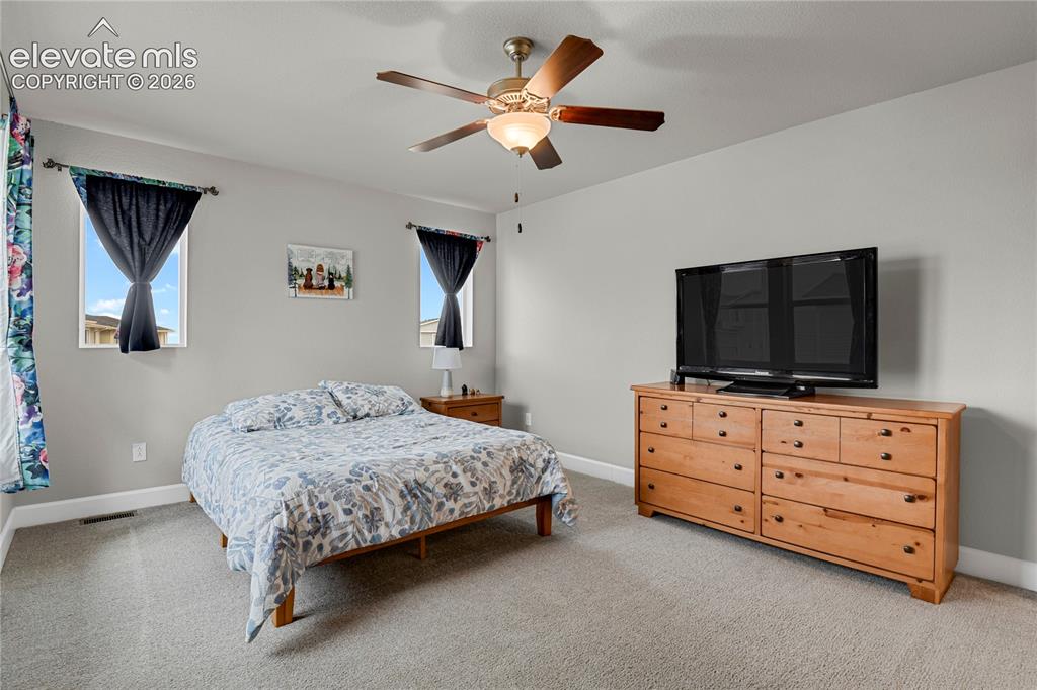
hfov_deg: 93.3
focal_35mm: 17
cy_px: 345
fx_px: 490
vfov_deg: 70.4
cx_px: 518
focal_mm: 17
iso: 3600
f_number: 8
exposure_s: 1/20
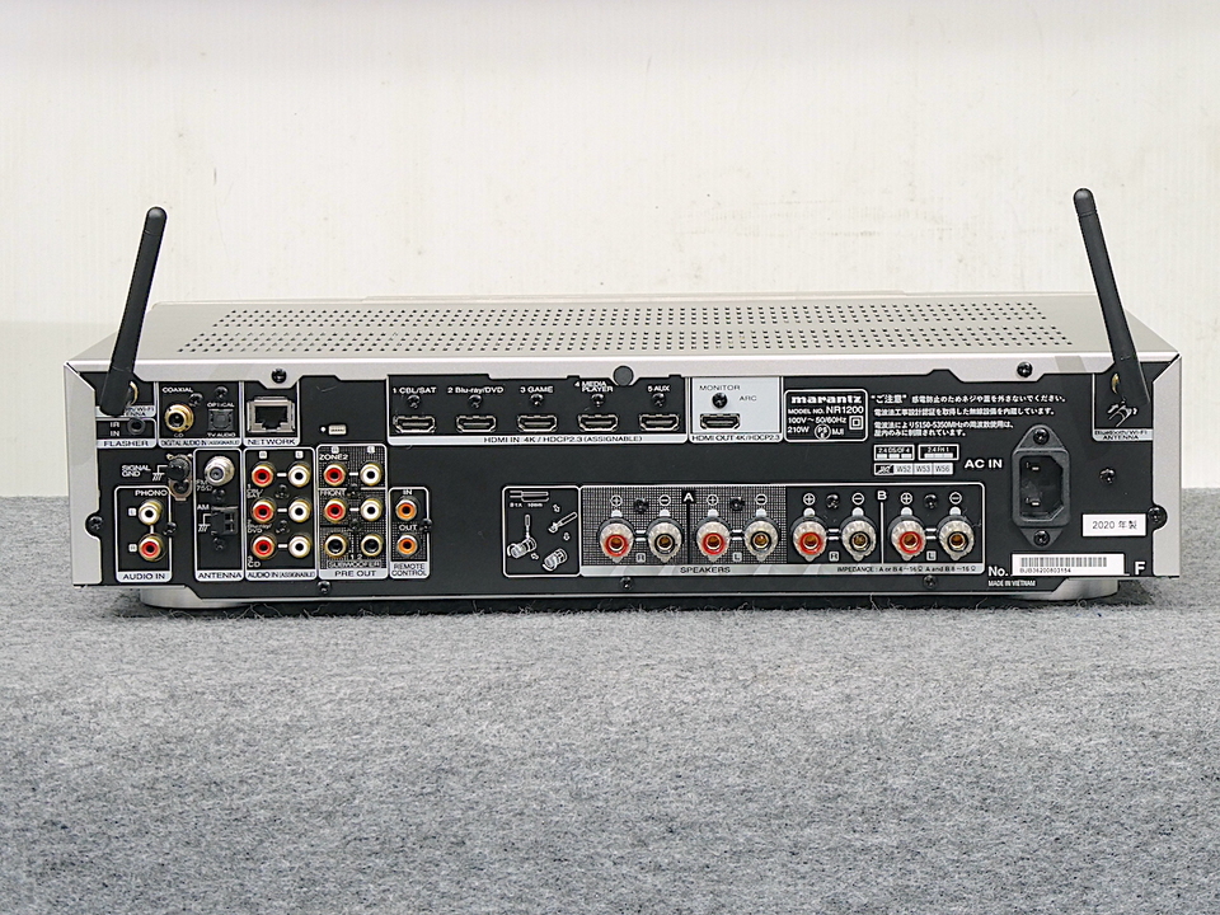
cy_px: 458
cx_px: 610
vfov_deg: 12.0
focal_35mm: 124
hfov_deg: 15.9
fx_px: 4370
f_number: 5.6
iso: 200
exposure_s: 1/4
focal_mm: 22.3
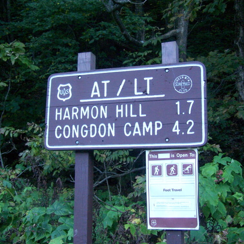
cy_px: 124
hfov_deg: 35.3
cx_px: 129
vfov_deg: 35.4
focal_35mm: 48
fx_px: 383
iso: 400
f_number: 2.8
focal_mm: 6.7
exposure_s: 1/100
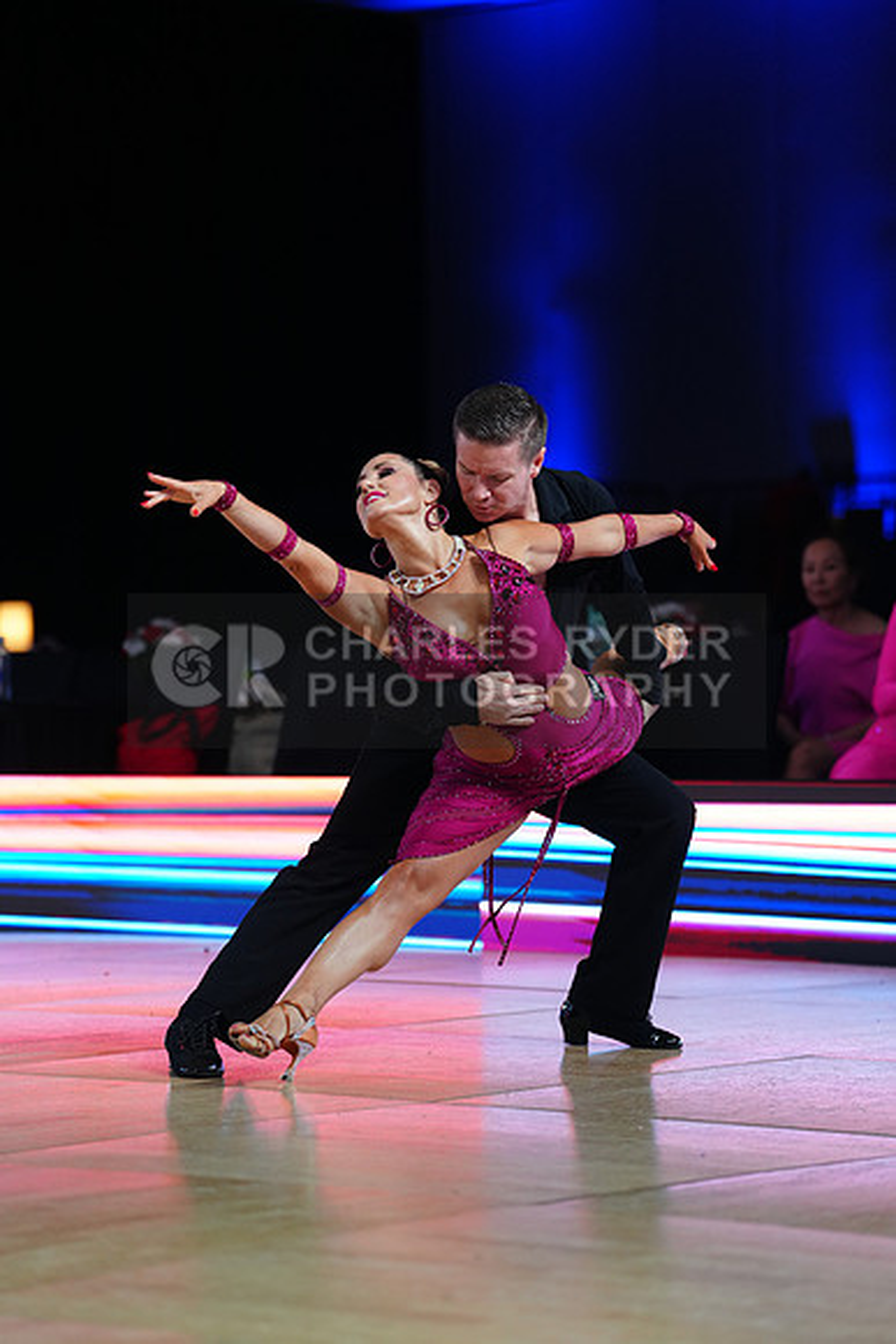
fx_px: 4402
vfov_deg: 17.3
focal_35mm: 118
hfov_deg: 11.6
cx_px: 448
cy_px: 672
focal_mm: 118
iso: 1000
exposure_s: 1/500
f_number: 2.8
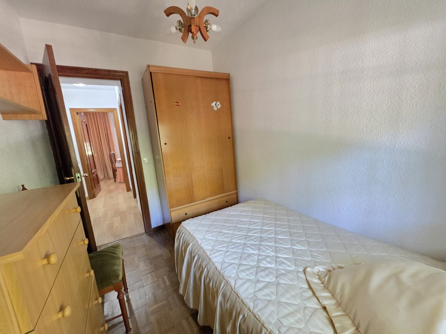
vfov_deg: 89.9
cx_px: 223
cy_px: 167
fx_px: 167
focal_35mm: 13
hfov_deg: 106.2
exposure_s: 1/50
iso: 1250
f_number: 1.9
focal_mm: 2.2
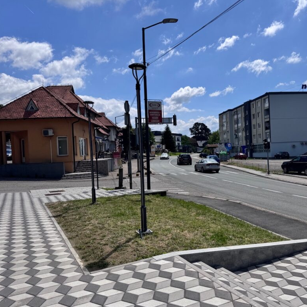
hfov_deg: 54.9
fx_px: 291
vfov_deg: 55.6
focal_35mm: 29
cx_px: 195
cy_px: 156
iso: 80
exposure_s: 1/9009
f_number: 1.78
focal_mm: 6.76
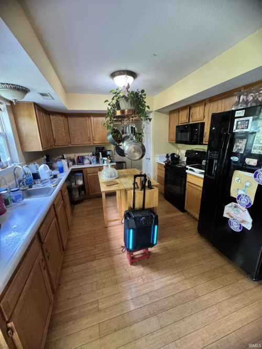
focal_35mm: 14
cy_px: 174
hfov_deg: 85.7
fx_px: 141
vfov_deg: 102.1
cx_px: 131
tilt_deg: -13.8
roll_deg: +2.0
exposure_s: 1/60
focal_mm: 2.22
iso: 1000
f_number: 2.2
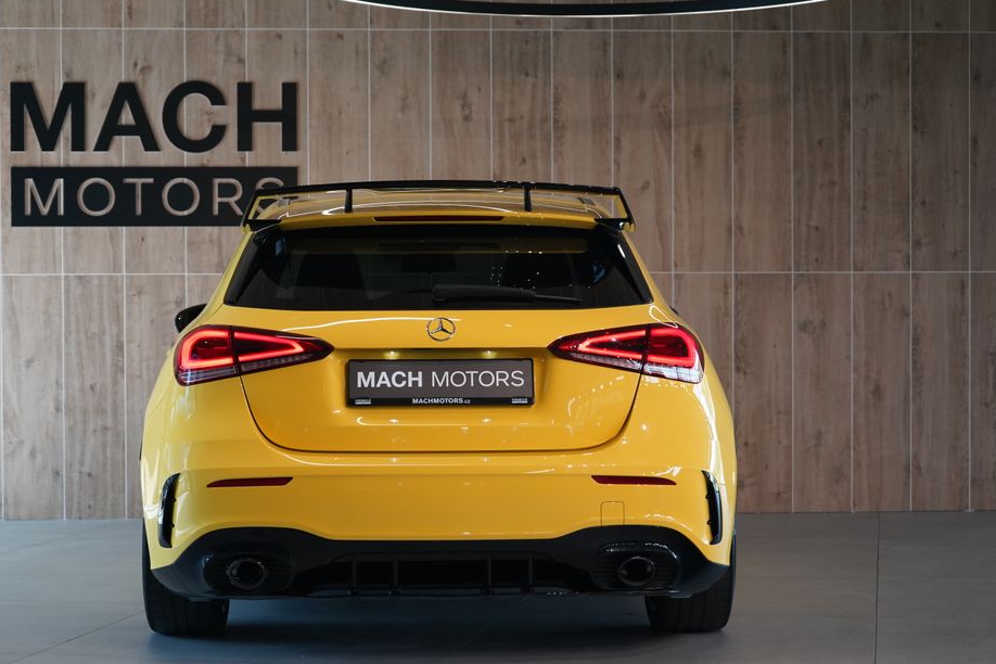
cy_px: 363
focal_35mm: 77
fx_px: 2130
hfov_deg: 26.3
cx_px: 449
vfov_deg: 17.7
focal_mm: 69
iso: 2000
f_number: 5.6
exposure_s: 1/160
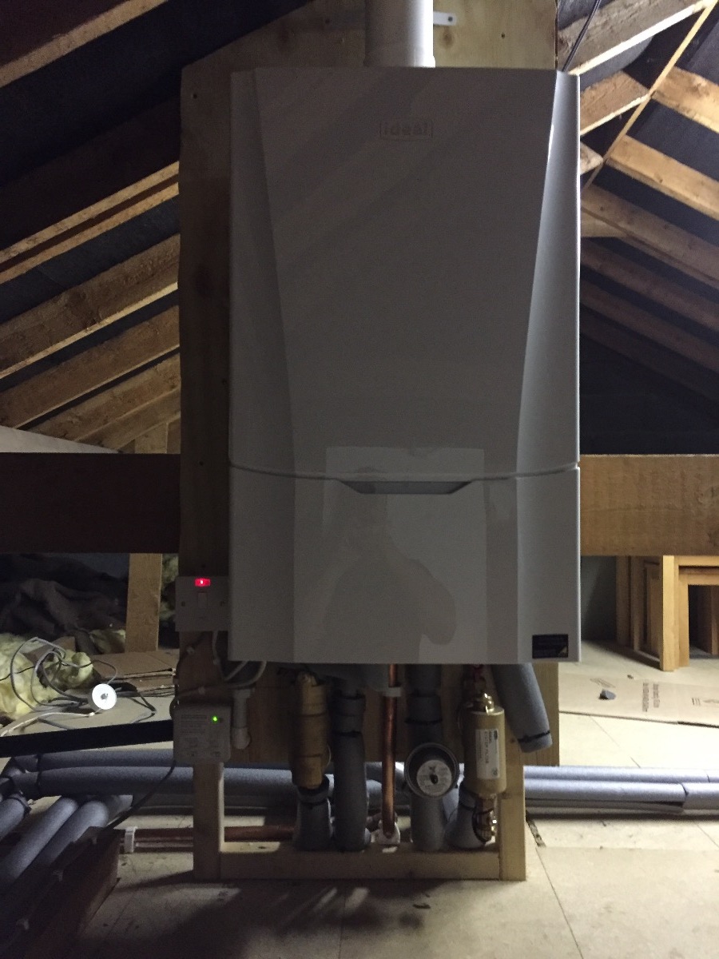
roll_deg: -0.3
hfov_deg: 48.2
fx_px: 803
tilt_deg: +3.5
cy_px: 480
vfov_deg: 61.7
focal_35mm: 29
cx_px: 360
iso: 320
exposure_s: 1/17
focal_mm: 4.15
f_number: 2.2
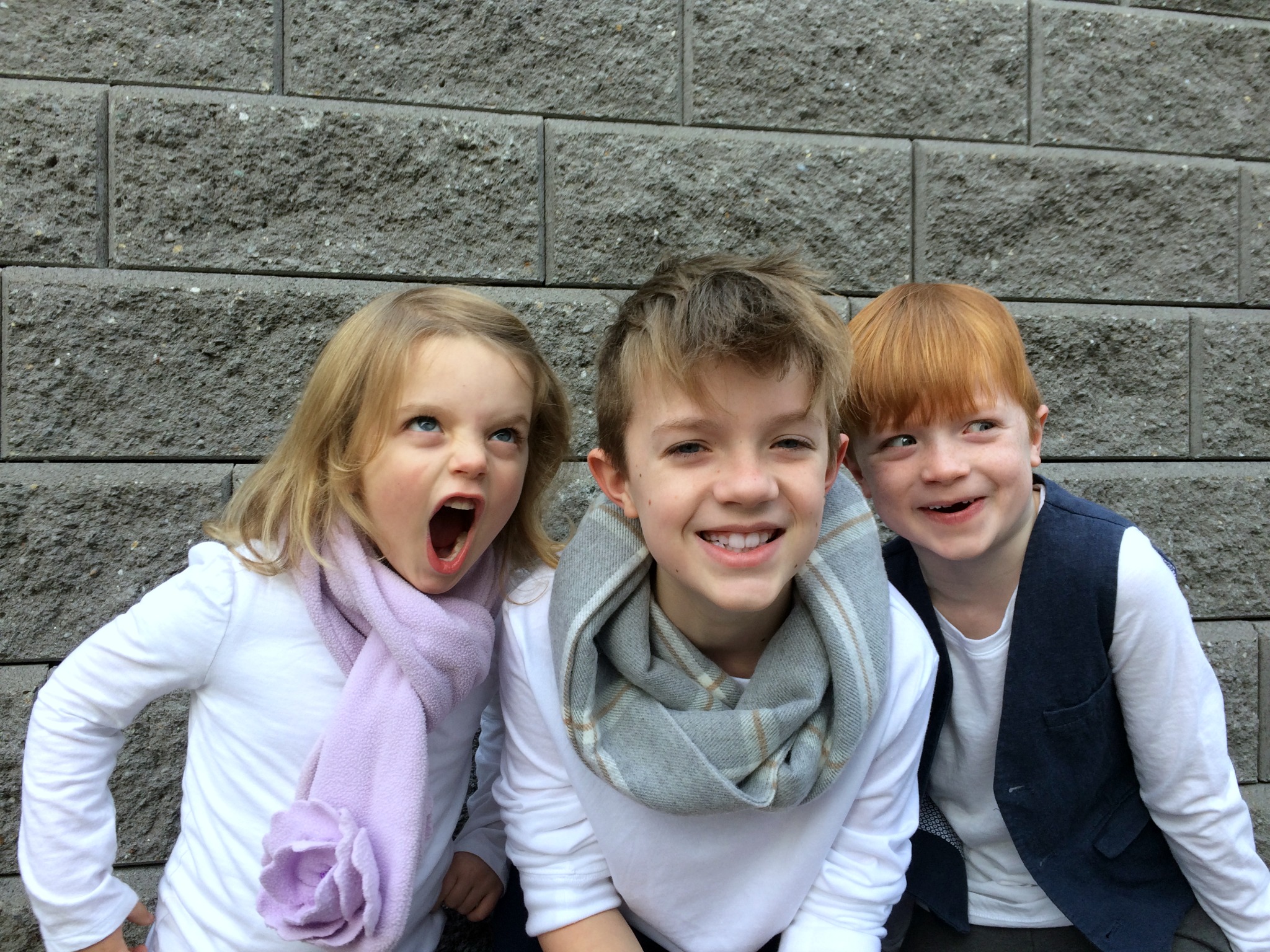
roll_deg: +1.2
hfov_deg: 61.7
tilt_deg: -1.2
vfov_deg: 48.2
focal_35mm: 29
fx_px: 1064
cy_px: 476
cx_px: 635
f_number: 2.2
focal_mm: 4.15
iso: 32
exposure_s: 1/143
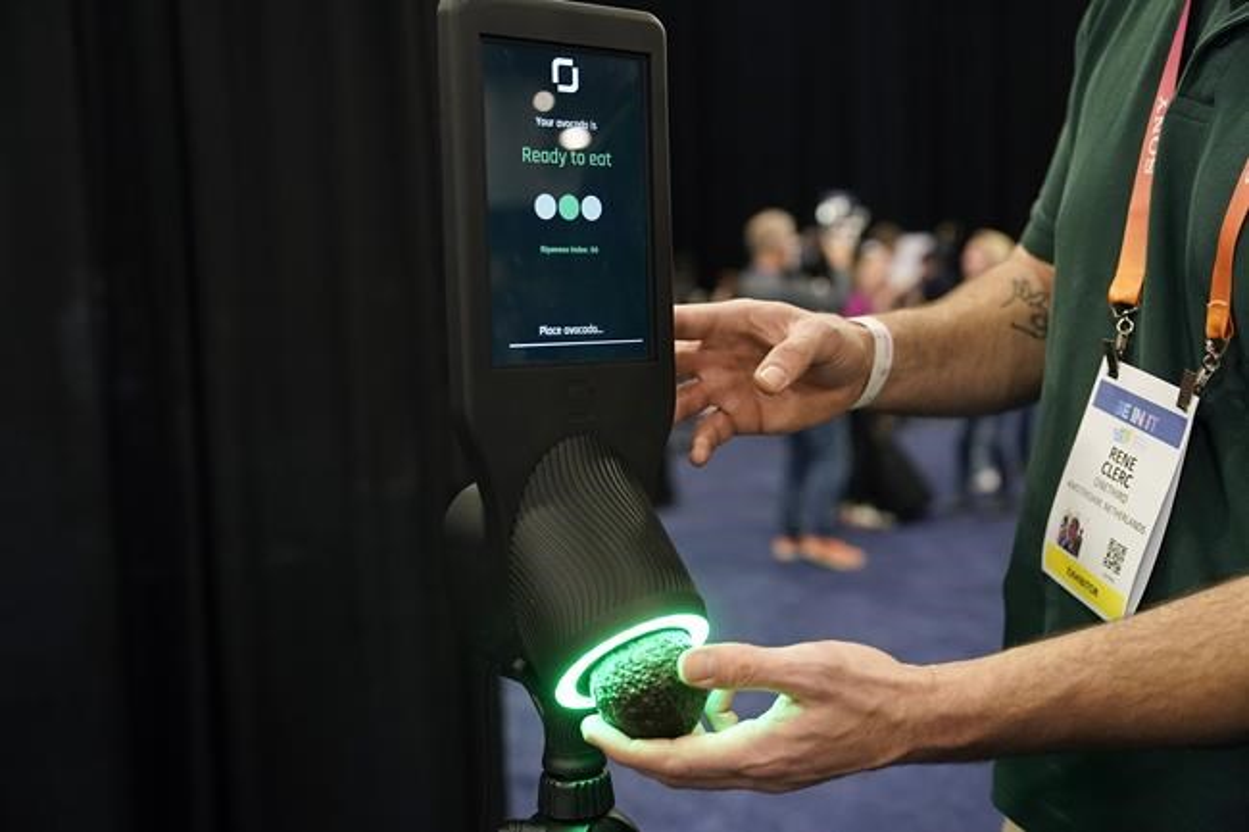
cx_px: 624
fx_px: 1353
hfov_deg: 49.6
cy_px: 416
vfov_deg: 34.2
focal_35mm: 39
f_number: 2.8
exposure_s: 1/320
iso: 5000
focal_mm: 39
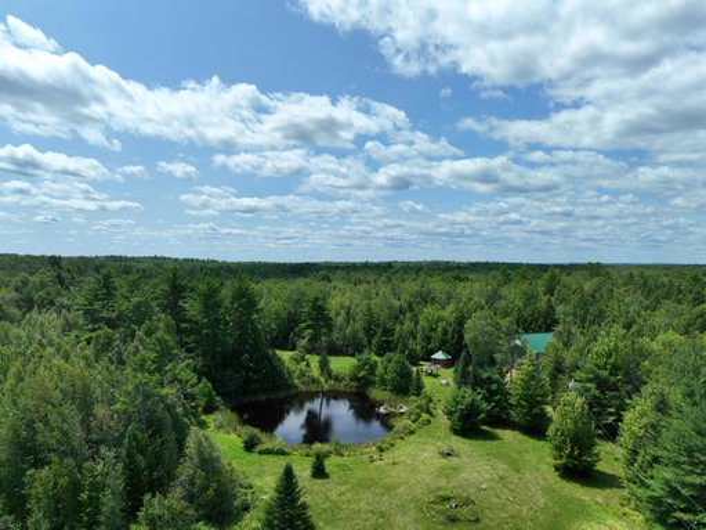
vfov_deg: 56.8
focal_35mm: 24
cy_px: 265
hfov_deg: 71.6
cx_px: 353
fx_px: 489
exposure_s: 1/3200
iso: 140
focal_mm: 12.29
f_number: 2.8
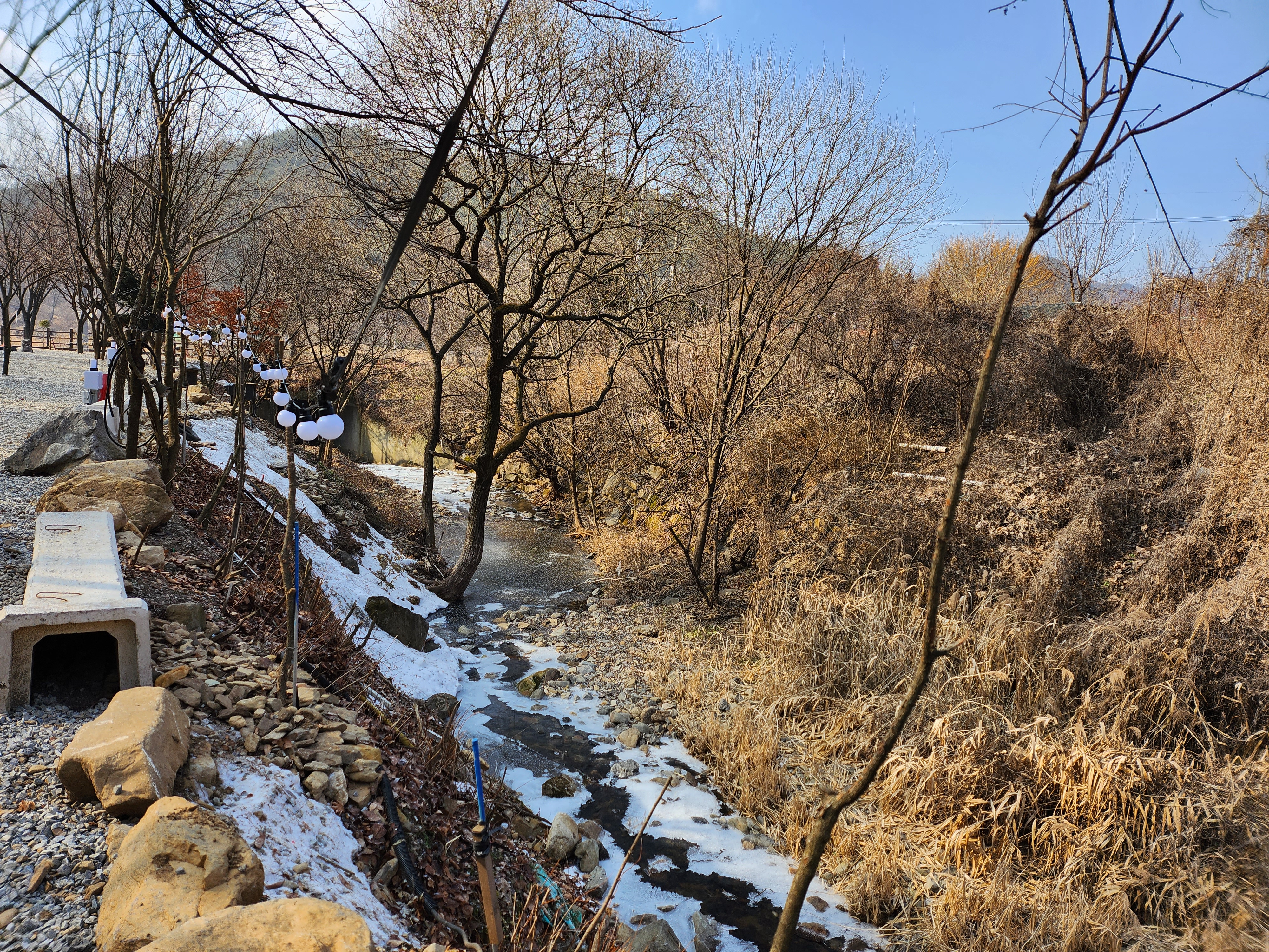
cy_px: 476
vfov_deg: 56.8
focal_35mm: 24
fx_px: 880
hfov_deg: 71.6
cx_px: 634
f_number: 1.8
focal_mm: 5
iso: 50
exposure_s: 1/1325
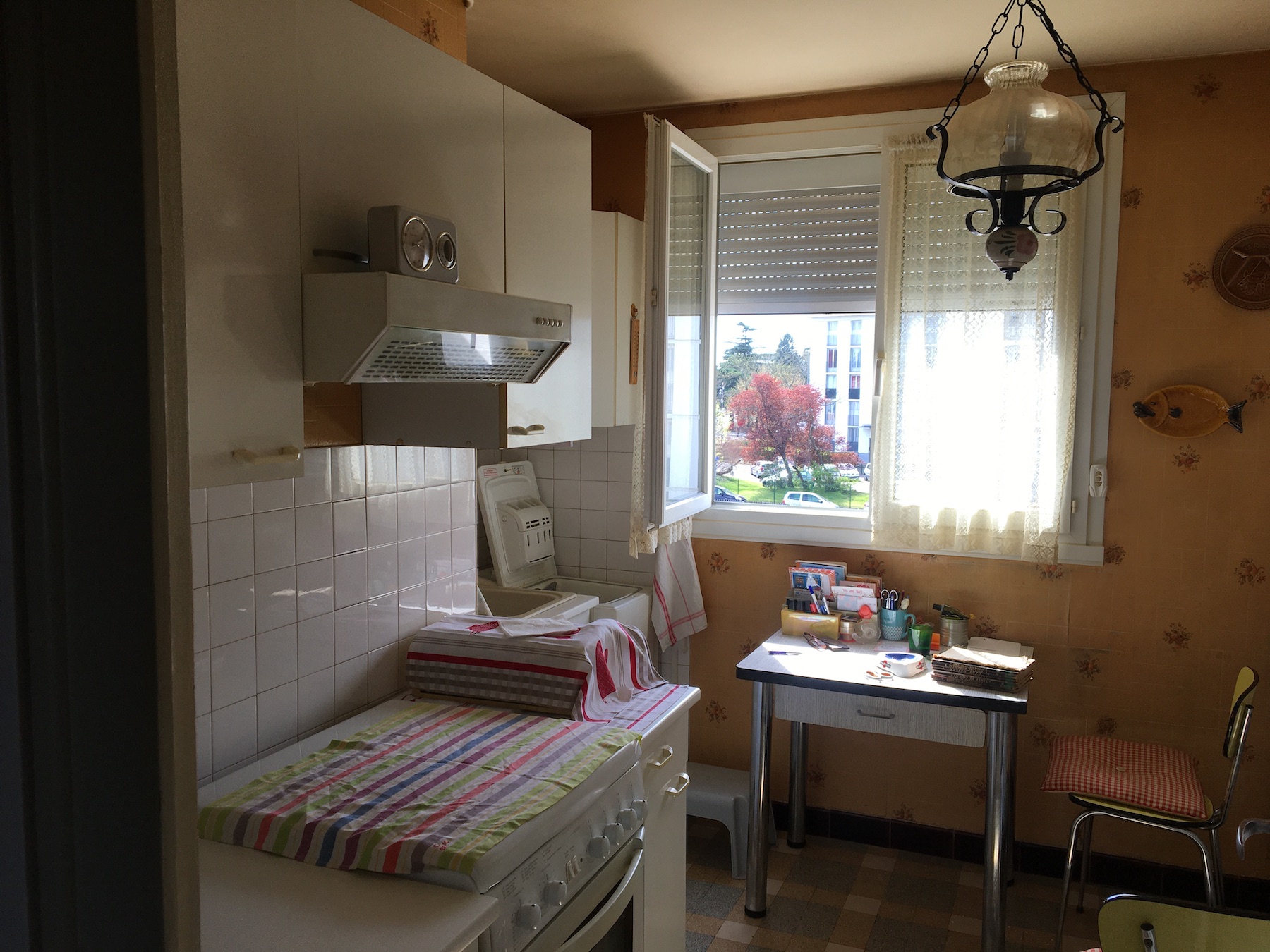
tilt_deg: -4.9
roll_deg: +0.1
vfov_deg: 48.2
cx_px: 635
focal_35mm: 29
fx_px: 1064
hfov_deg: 61.7
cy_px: 476
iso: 25
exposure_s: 1/141
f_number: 2.2
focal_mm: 4.15
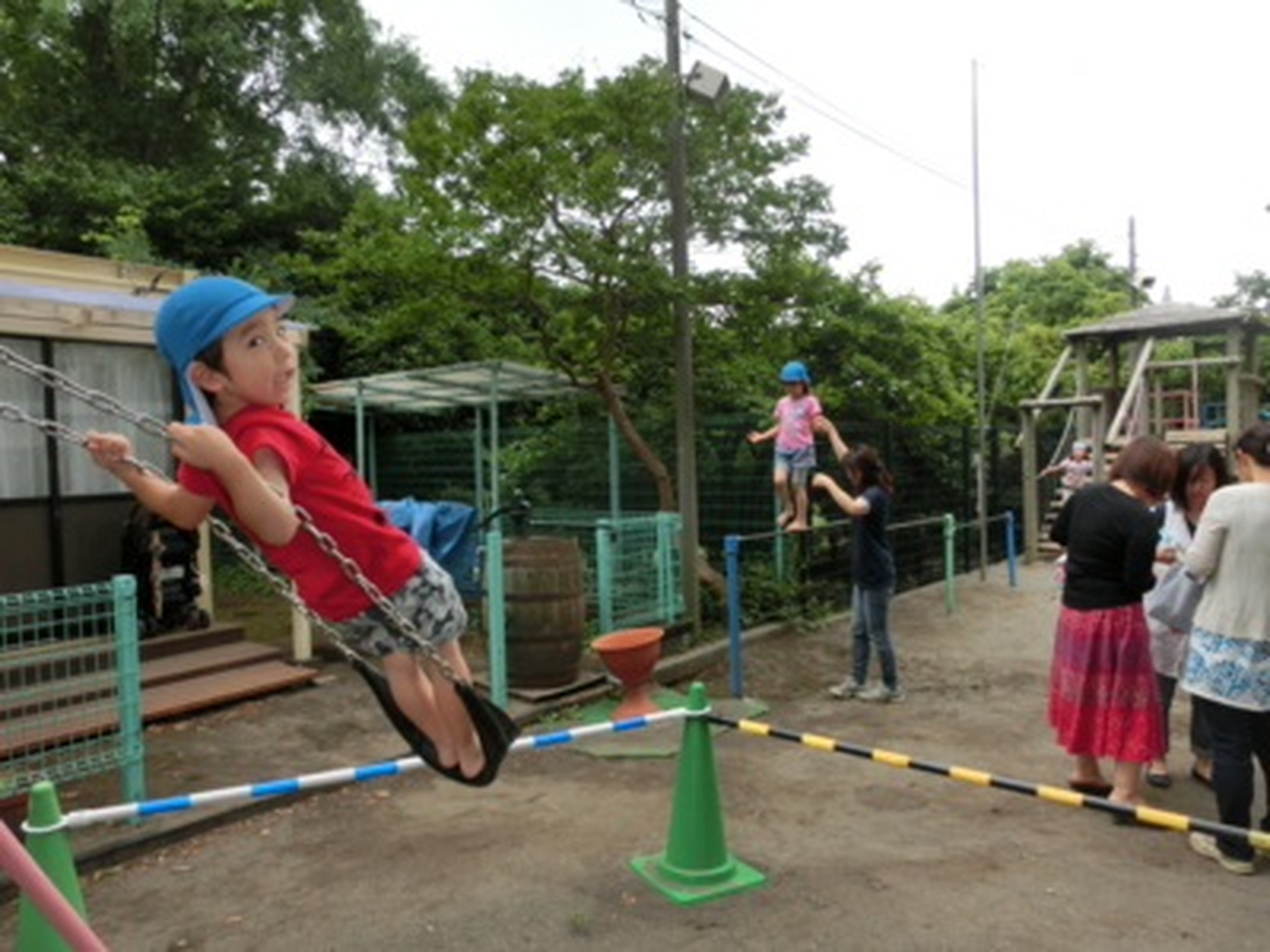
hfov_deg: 71.6
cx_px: 635
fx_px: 881
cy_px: 476
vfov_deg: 56.8
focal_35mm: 24
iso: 80
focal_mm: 4.24
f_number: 3
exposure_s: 1/250
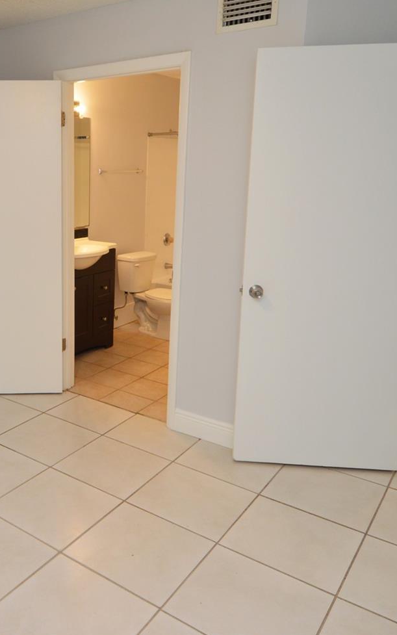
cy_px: 292
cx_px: 57
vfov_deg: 62.8
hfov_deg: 39.5
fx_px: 519
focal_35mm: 30
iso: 400
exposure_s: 1/80
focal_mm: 12
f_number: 4.5
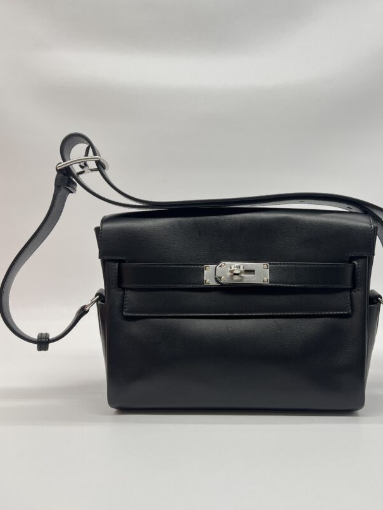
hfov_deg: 42.7
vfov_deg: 55.4
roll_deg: -1.3
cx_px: 229
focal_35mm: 33
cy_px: 257
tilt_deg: -6.6
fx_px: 487
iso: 32
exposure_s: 1/101
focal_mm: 5.7
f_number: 1.5
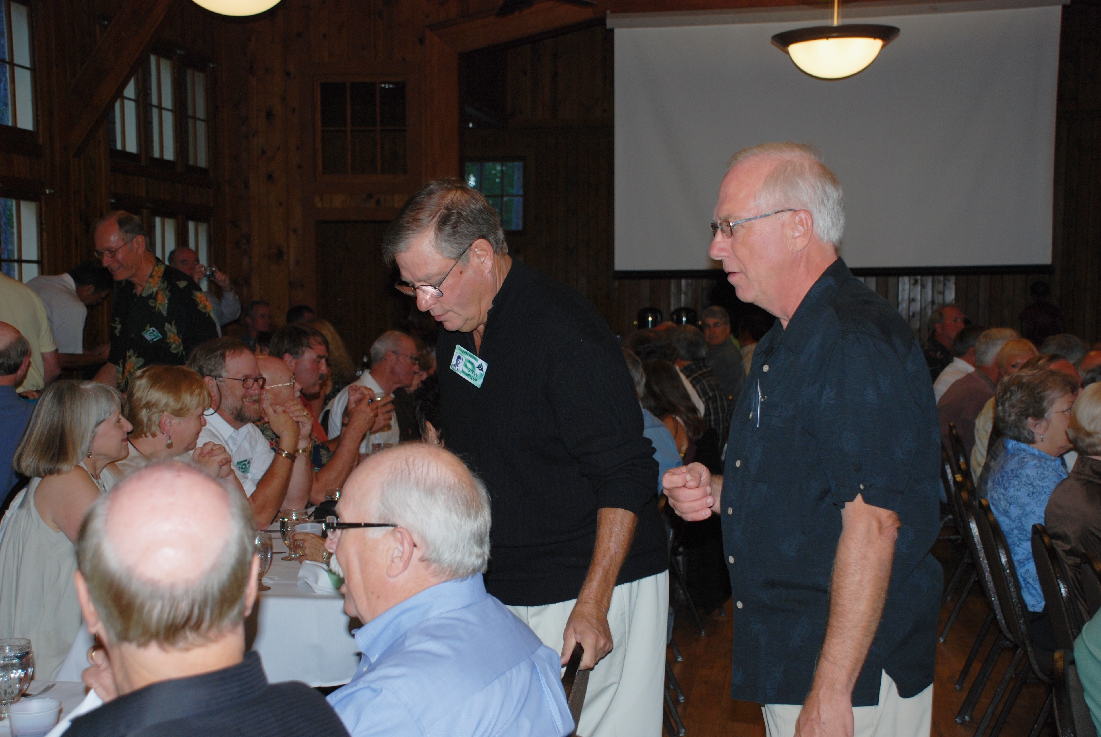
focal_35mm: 52
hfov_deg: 37.8
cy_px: 368
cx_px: 550
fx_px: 1608
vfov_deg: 25.8
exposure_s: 1/60
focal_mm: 35
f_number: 4.5
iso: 200
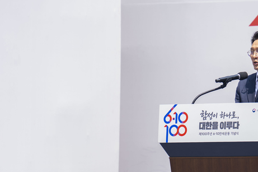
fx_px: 3045
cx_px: 264
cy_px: 136
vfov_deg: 3.2
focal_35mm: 425
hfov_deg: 4.8
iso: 32
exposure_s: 1/320
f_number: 2.8
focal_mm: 140
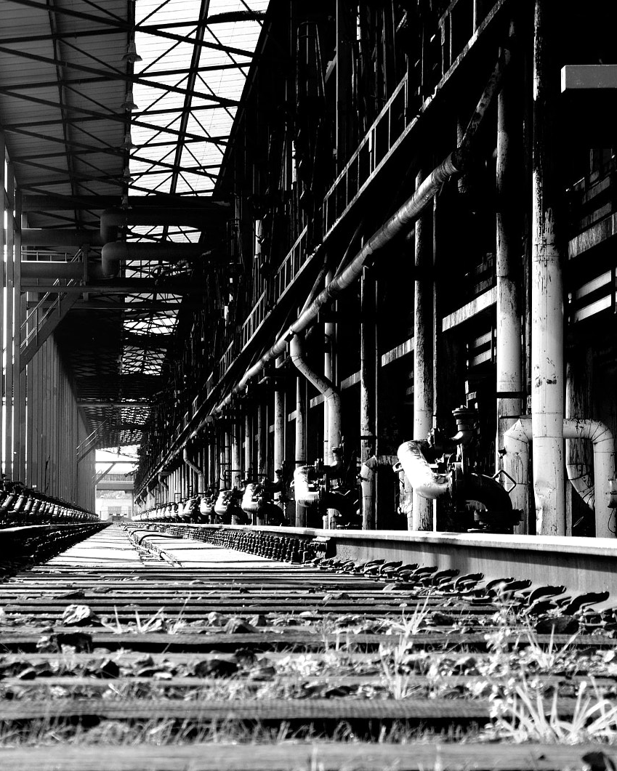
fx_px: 2647
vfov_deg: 16.6
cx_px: 278
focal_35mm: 116
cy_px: 386
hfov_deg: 13.3
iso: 200
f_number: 11
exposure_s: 1/60
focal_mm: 55
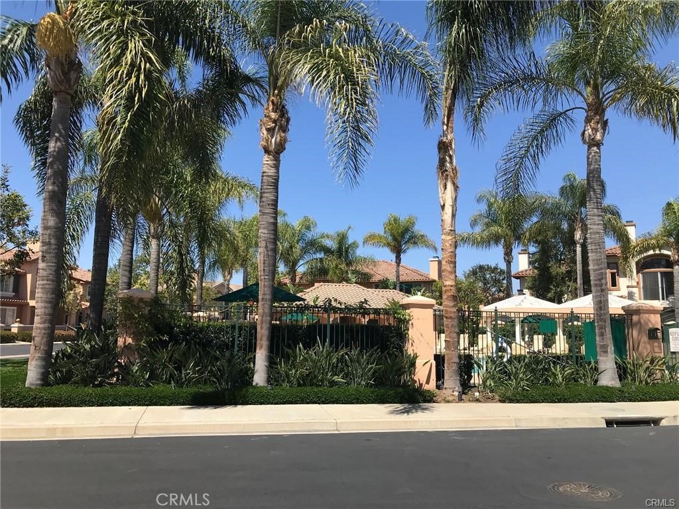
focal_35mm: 28
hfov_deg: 63.4
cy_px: 254
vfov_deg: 49.7
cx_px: 340
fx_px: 549
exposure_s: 1/2083
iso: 20
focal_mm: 3.99
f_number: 1.8
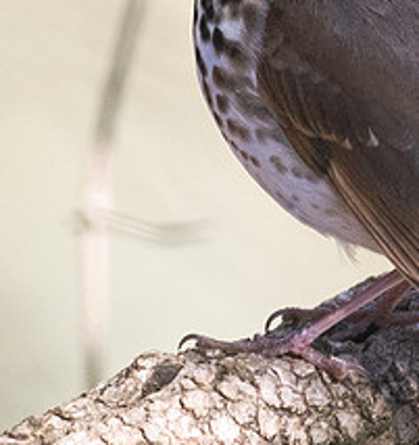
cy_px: 9
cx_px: 362
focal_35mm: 2388
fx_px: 33692
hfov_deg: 0.7
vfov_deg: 0.8
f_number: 4
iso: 500
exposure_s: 1/1000
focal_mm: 300
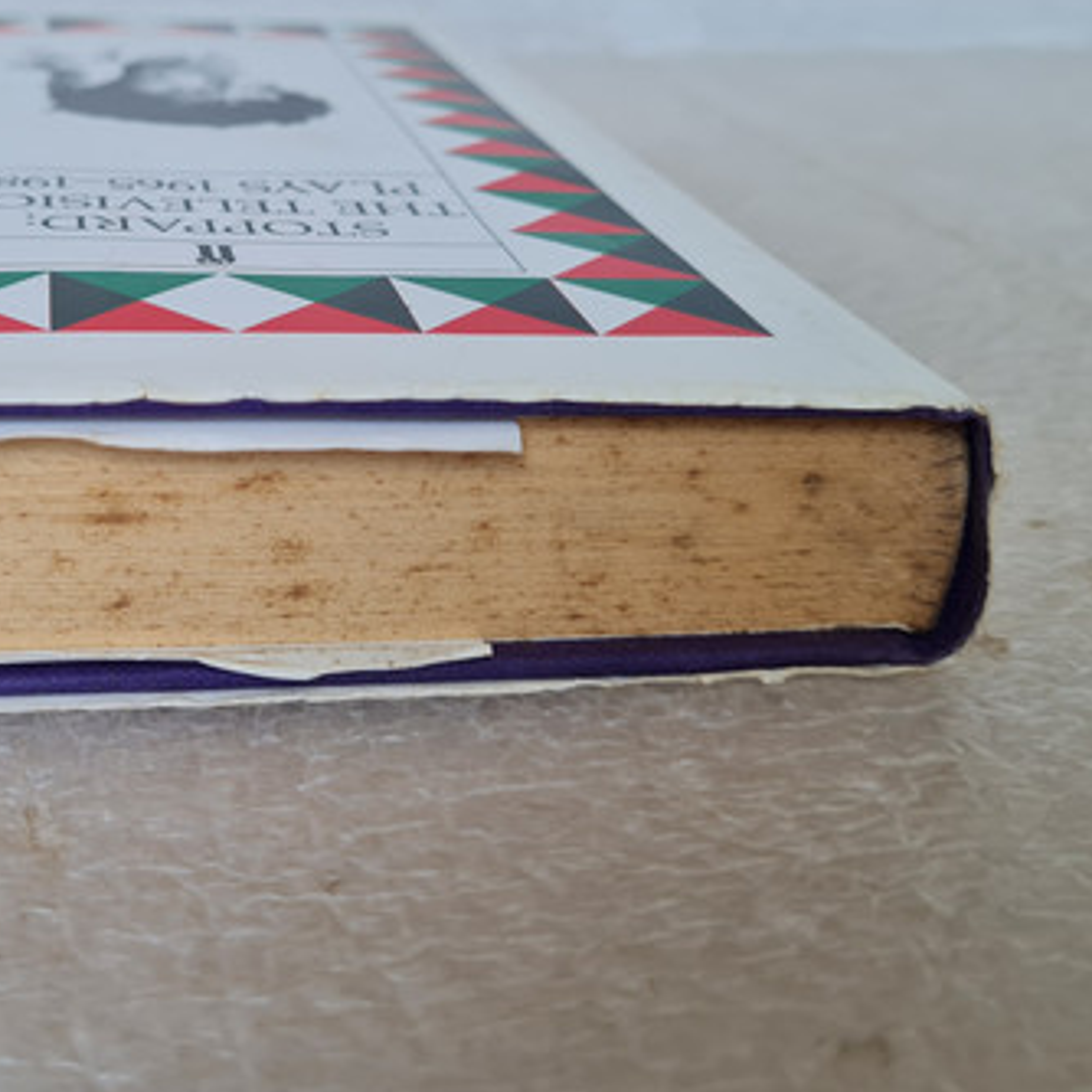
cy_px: 399
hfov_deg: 36.5
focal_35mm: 44
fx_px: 1570
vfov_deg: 38.1
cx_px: 157
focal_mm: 5.4
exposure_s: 1/109
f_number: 1.8
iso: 50
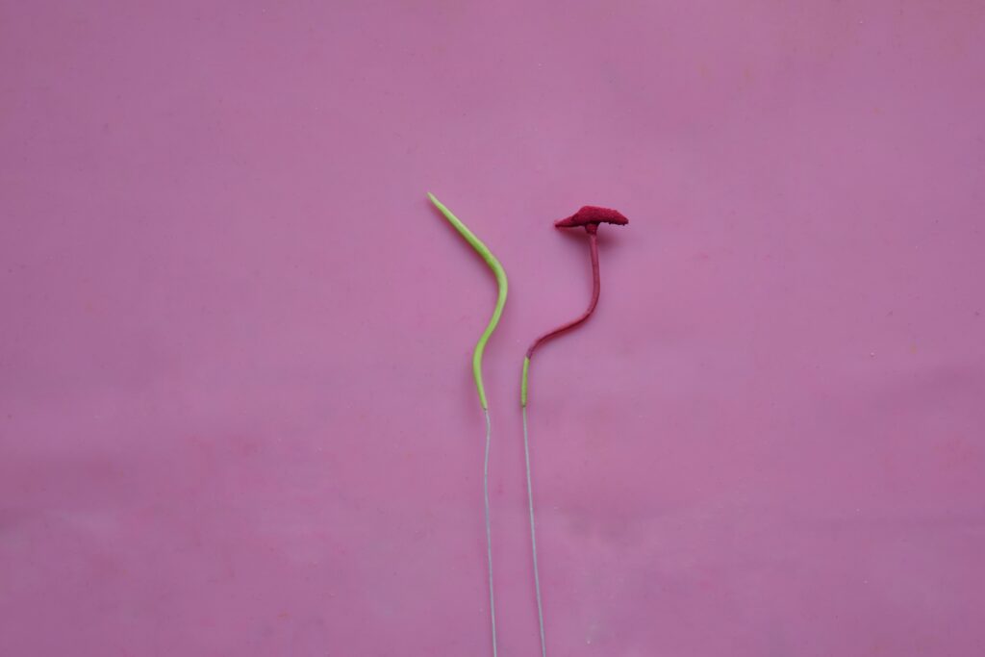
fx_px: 2257
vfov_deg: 16.6
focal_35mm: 82
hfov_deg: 24.6
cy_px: 328
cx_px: 492
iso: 100
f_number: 5.6
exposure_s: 1/40
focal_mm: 55
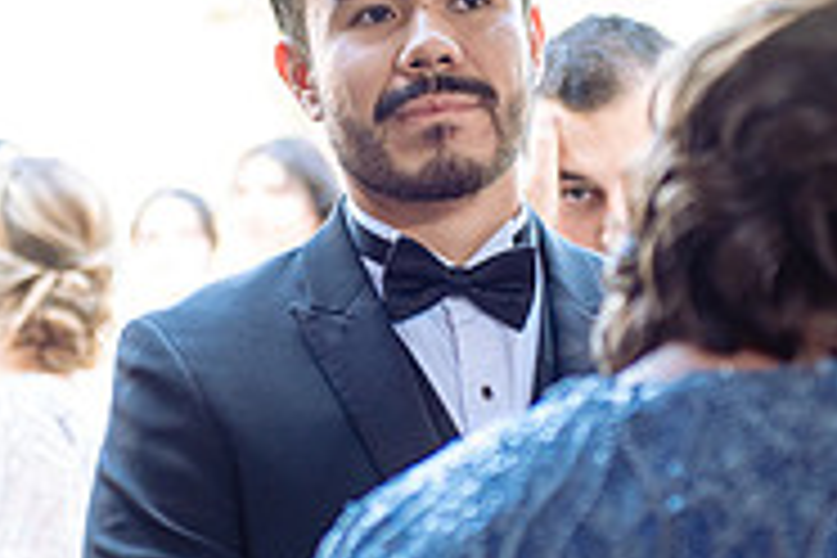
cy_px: 218
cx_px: 356
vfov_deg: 6.3
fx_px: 5091
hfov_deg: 9.4
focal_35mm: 219
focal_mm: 70
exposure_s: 1/200
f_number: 3.5
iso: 640
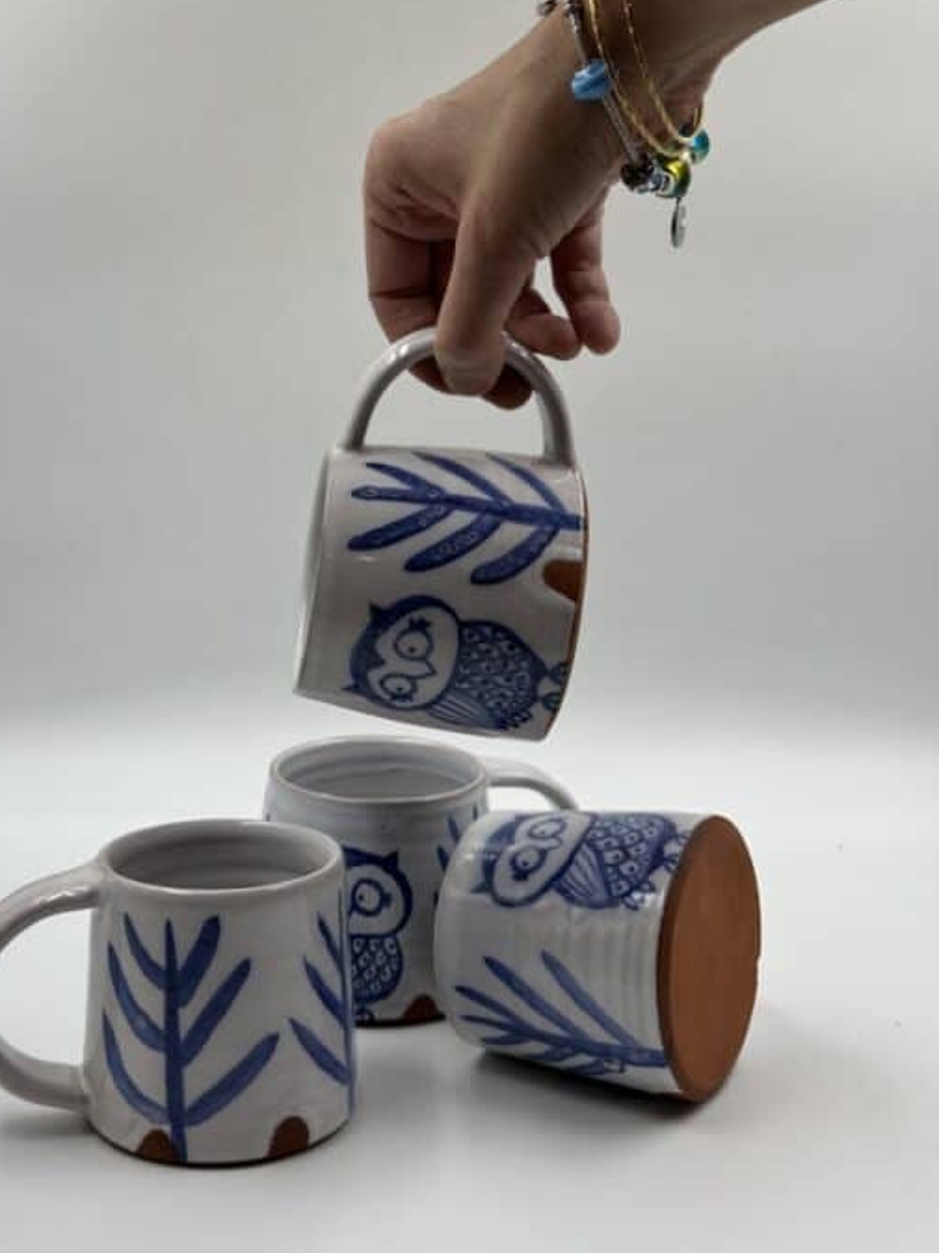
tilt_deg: -12.5
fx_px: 2063
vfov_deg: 33.8
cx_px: 389
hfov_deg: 25.6
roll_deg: -1.3
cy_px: 554
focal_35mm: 57
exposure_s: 1/623
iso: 64
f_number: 1.78
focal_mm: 6.86
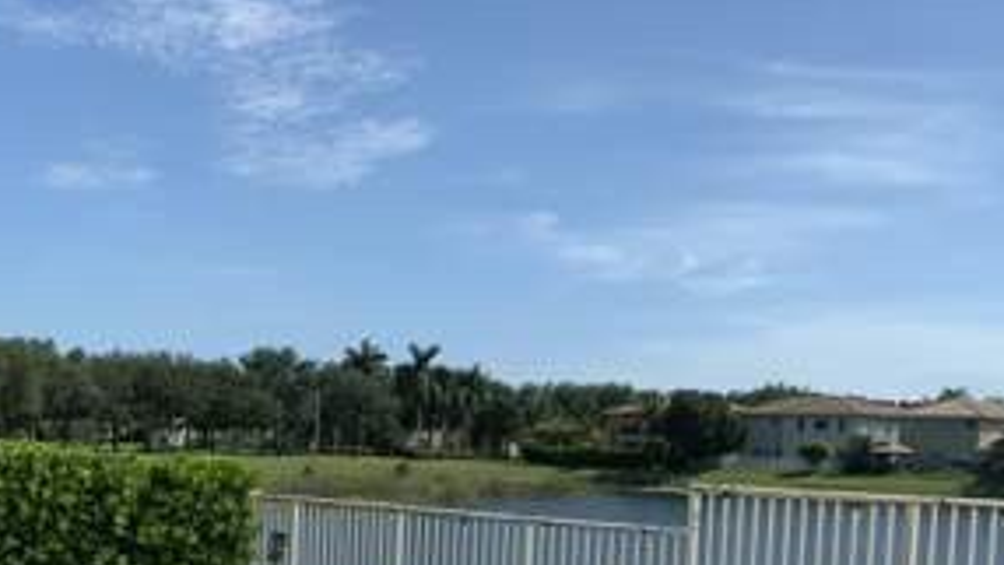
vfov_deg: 21.8
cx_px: 362
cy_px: 567
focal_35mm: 53
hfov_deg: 38.8
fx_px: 1411
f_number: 1.8
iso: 20
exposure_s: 1/4065
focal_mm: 3
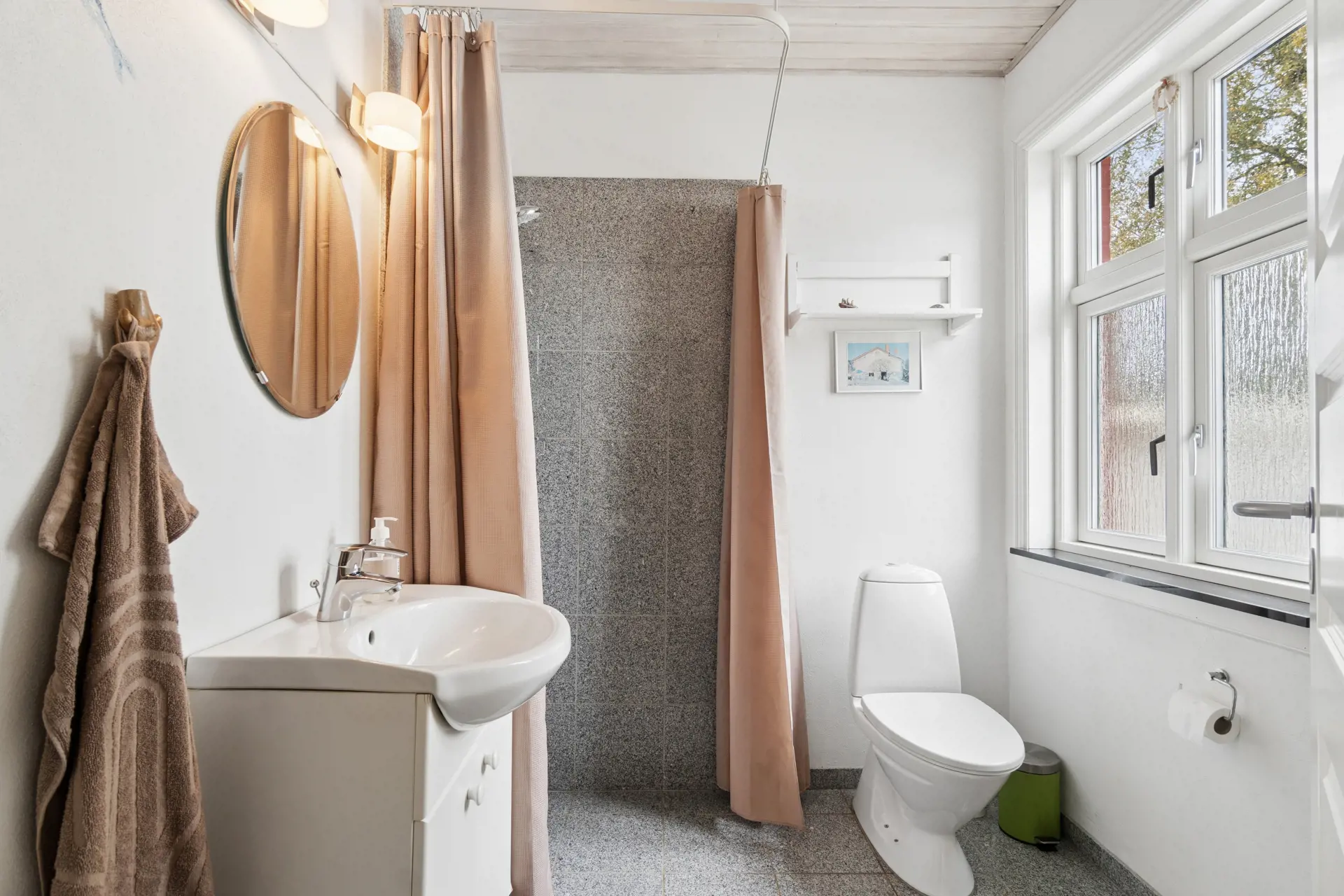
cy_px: 448
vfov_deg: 72.1
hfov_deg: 95.0
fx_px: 616
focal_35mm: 16
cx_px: 672
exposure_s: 1/15
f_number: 8
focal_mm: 11
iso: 200
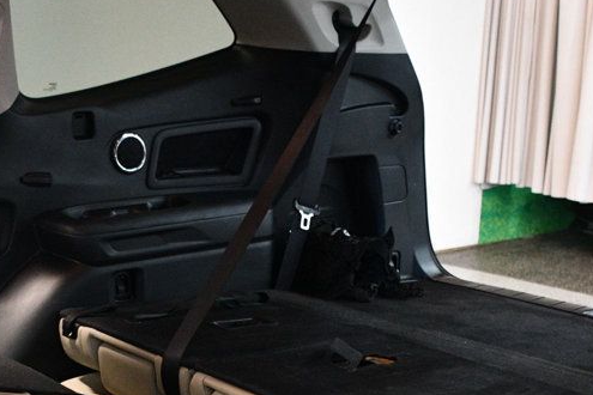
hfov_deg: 32.4
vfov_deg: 21.2
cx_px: 273
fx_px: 1021
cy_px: 393
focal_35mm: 62
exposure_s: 1/80
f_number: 3.5
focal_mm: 20
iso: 3200
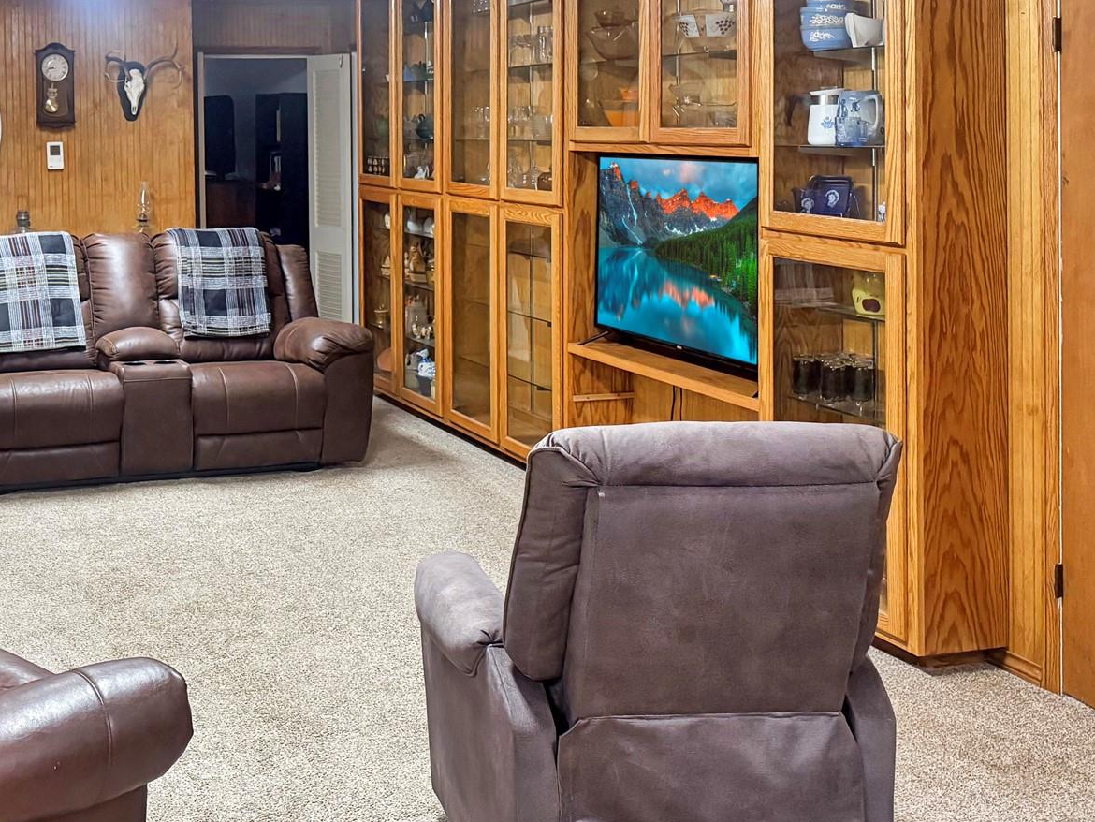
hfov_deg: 43.9
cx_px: 328
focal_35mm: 42
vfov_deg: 34.1
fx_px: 1329
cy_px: 540
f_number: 1.78
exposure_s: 1/60
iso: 500
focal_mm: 6.76
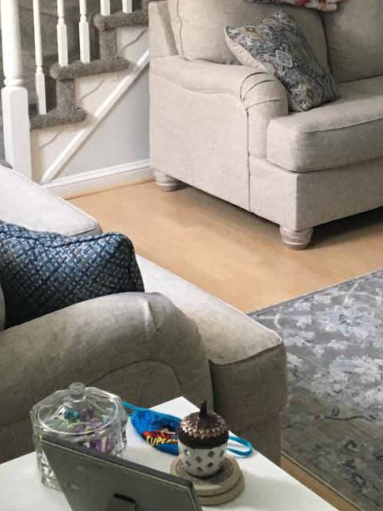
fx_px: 1019
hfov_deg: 21.3
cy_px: 126
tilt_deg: -13.9
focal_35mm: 69
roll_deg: -0.8
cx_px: 211
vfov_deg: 27.8
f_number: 2.2
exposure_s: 1/30
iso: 200
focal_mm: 4.15
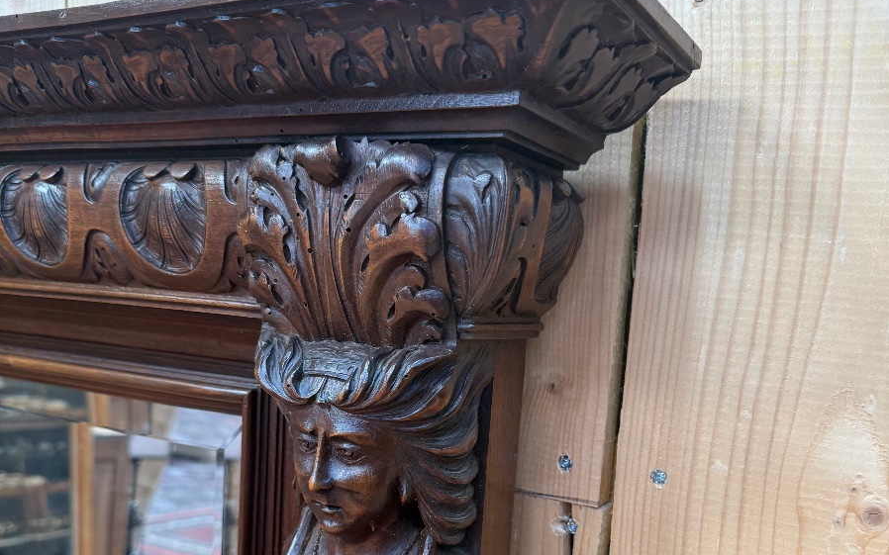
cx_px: 444
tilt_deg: -13.2
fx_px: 824
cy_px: 444
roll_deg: -2.6
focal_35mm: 34
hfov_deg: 56.7
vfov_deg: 36.0
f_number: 1.78
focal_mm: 6.76
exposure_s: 1/100
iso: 200
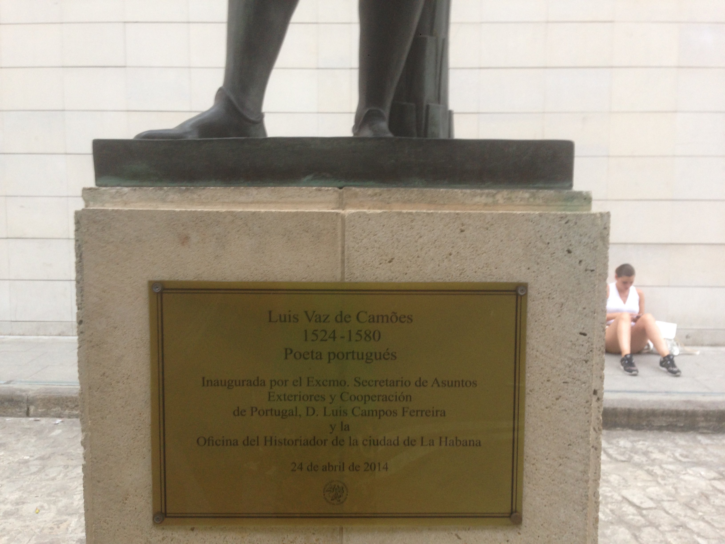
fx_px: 691
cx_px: 362
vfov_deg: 42.9
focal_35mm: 33
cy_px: 272
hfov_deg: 55.4
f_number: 2.4
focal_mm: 4.12
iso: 64
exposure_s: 1/20
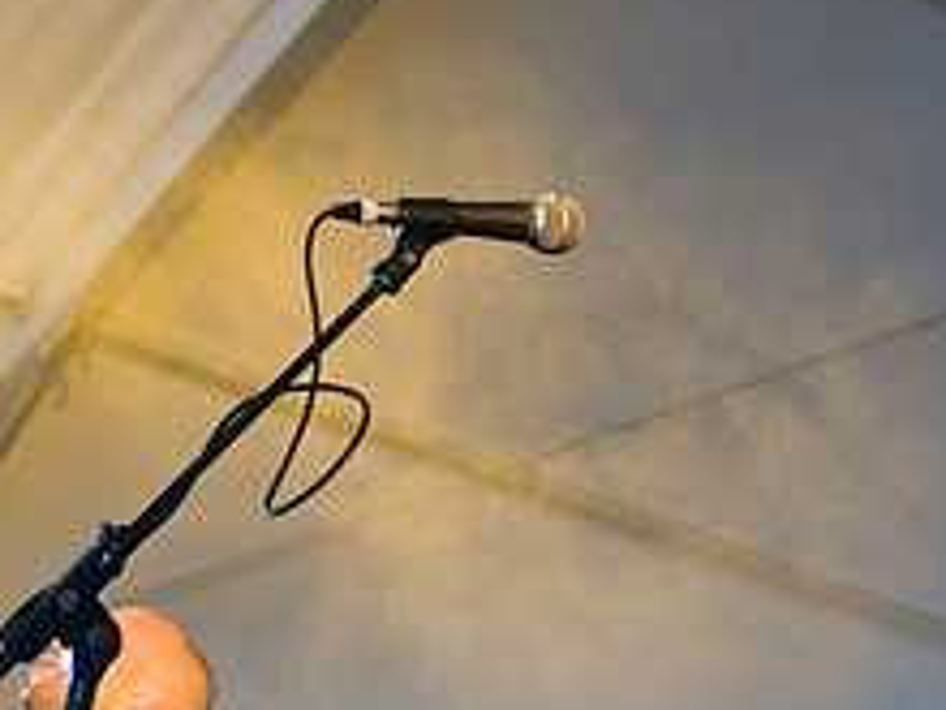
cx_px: 559
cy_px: 247
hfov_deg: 13.0
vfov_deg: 9.8
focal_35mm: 152
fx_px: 4154
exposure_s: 1/200
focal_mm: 40
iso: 800
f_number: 2.8
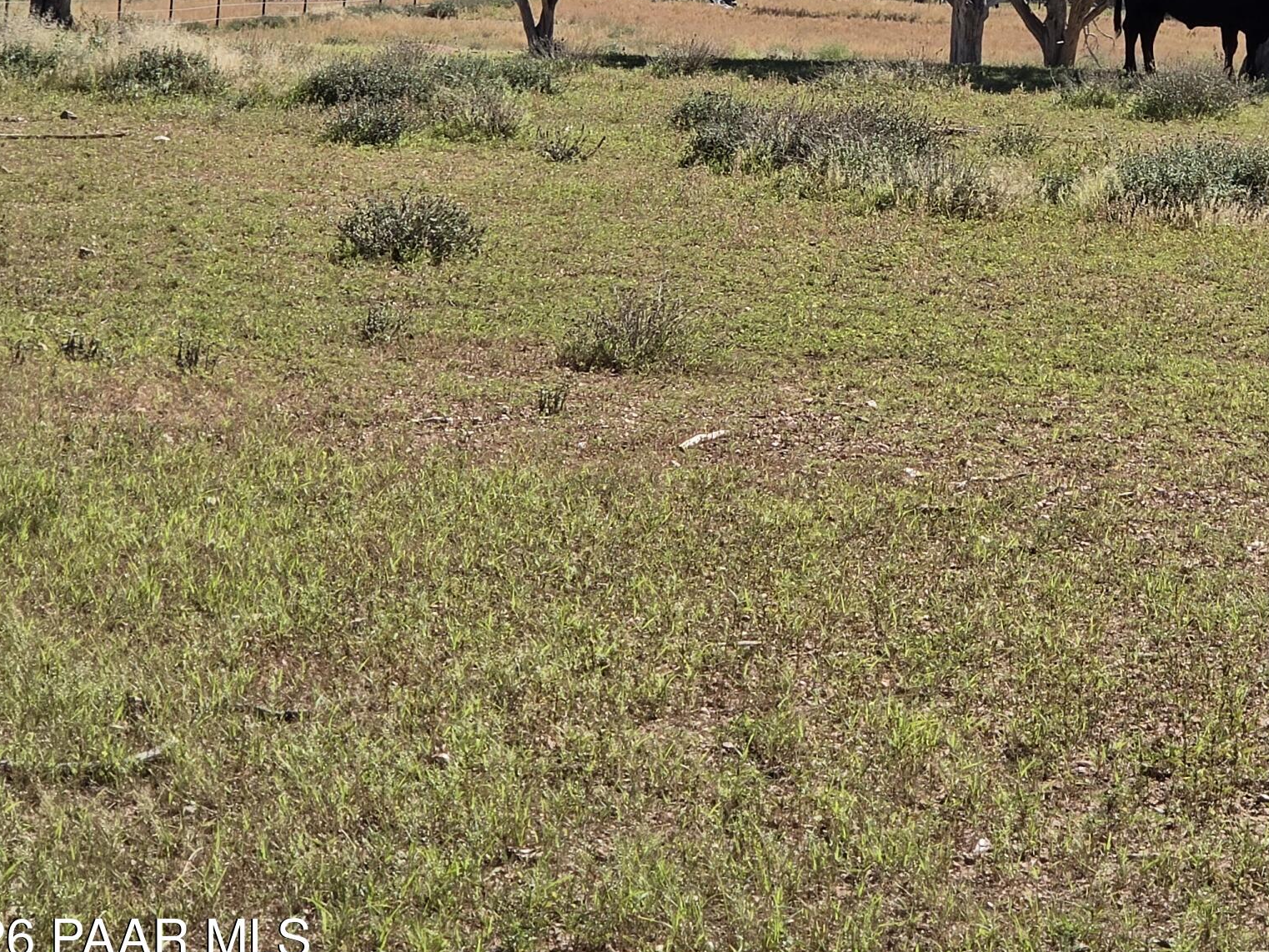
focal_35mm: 136
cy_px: 87
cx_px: 1126
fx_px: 4986
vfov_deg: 10.8
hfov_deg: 14.4
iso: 25
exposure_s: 1/904
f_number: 2.4
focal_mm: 7
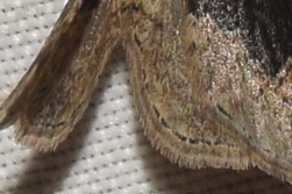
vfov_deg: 2.7
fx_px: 4174
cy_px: -3
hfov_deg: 4.0
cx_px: 261
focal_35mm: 515
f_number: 13
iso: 400
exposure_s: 1/160
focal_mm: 90
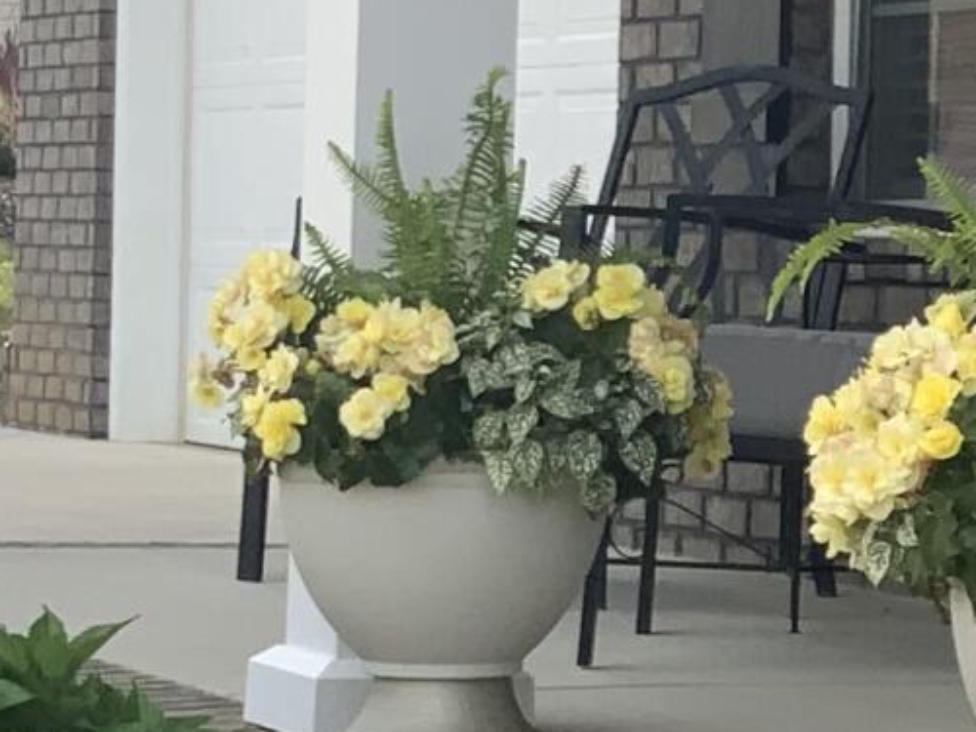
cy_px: 392
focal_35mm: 174
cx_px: 1513
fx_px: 4906
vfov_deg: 8.5
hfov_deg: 10.9
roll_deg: -2.5
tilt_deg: +0.7
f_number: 1.8
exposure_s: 1/719
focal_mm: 3
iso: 16
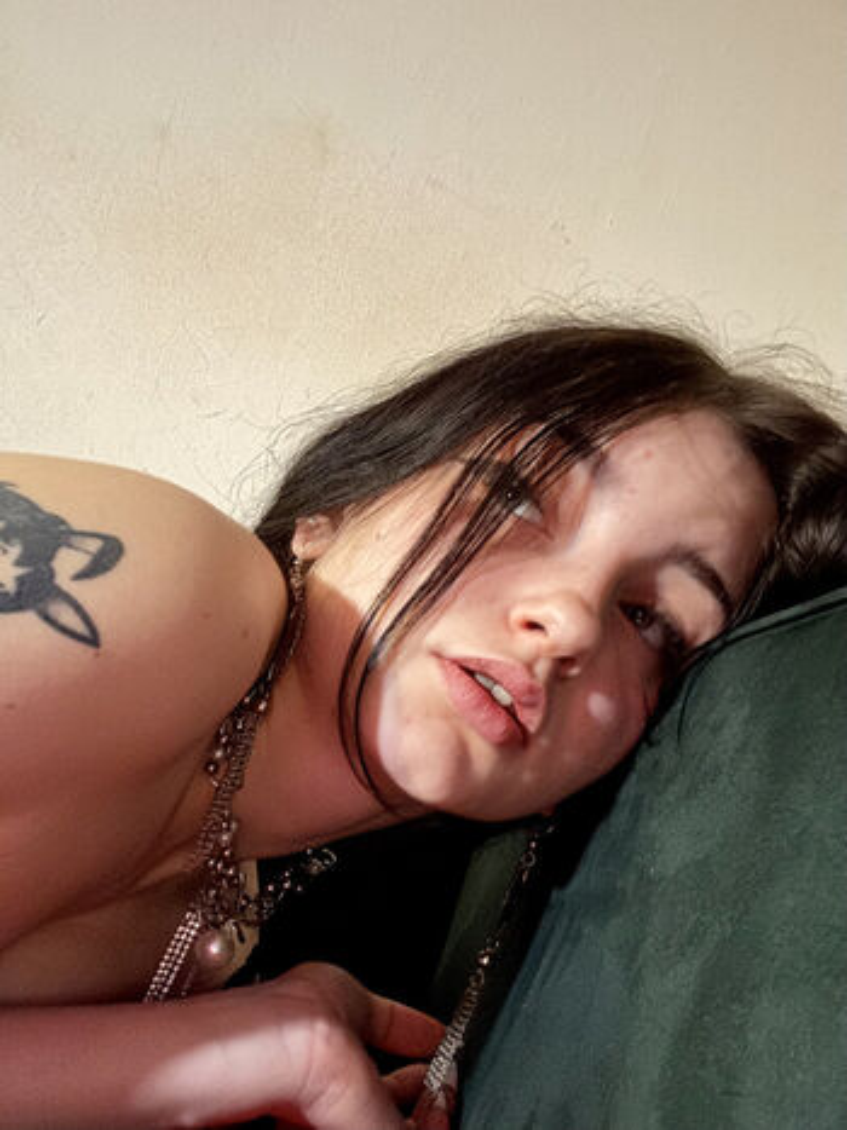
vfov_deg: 73.9
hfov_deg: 58.9
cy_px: 565
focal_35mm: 23
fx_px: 751
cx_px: 424
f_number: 1.9
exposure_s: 1/14
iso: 1000
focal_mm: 2.69
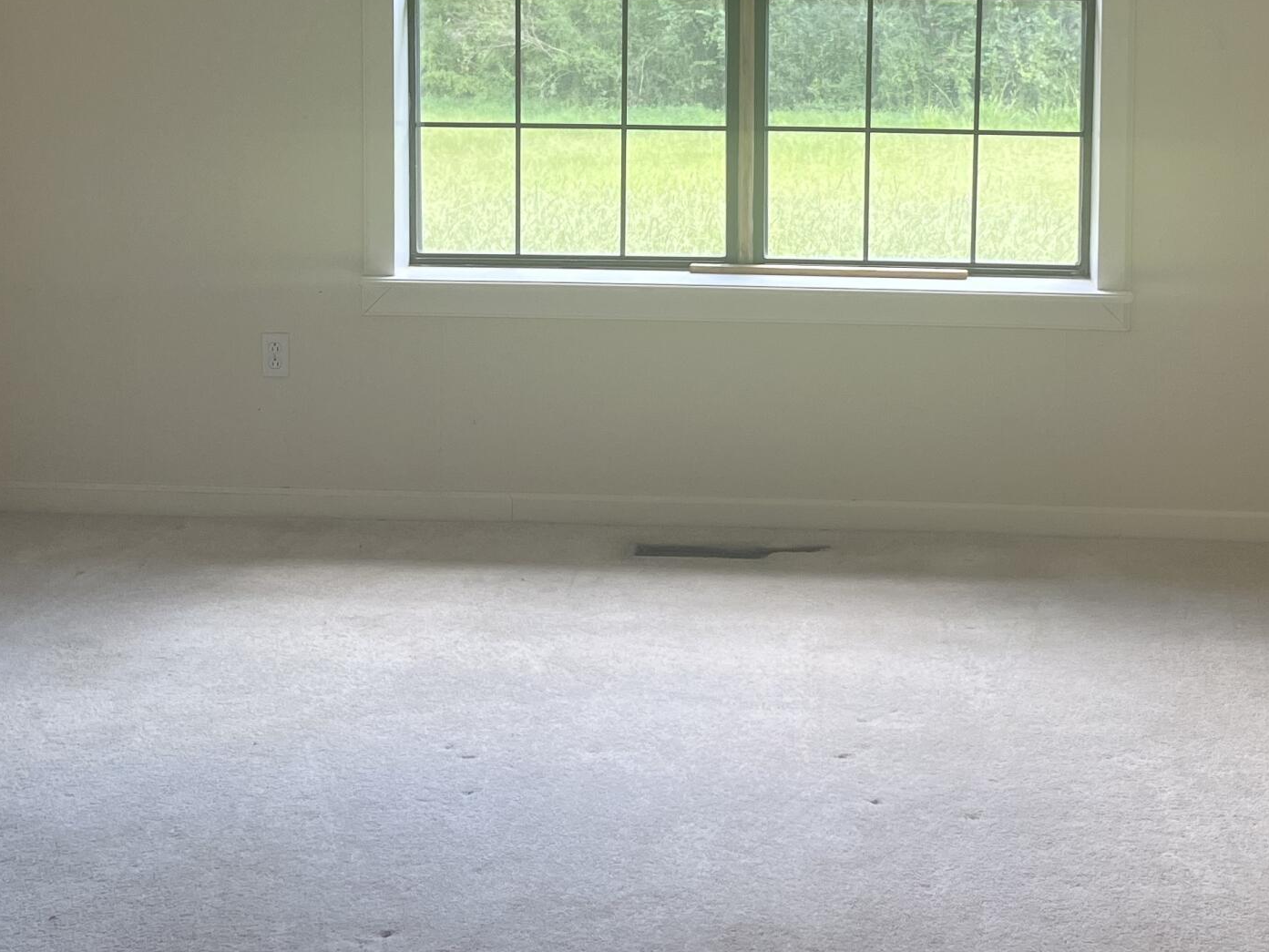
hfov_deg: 34.3
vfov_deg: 25.3
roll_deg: +0.9
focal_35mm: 56
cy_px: 82
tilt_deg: -4.8
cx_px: 735
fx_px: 2053
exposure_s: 1/120
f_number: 1.6
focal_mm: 5.1
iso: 80
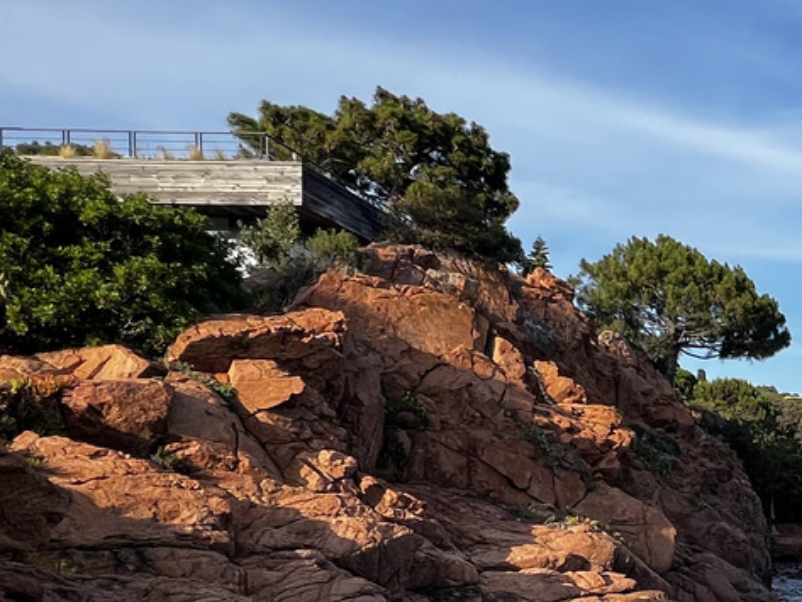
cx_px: 926
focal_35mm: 44
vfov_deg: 31.5
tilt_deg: -1.4
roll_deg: -0.1
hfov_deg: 35.3
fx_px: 1020
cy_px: 527
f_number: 1.8
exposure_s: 1/1043
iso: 32
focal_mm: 1.57
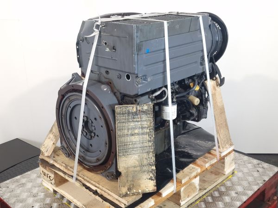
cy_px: 104
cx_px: 139
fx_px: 185
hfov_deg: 73.9
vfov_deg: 58.9
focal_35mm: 23
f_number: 1.8
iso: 80
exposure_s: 1/50
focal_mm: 6.4
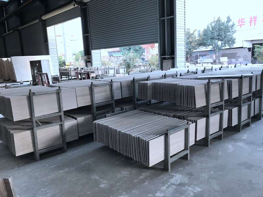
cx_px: 132
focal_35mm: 28
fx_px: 213
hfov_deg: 63.4
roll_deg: +3.5
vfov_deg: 49.7
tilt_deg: -9.6
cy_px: 98
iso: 32
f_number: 1.8
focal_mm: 3.99
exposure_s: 1/100
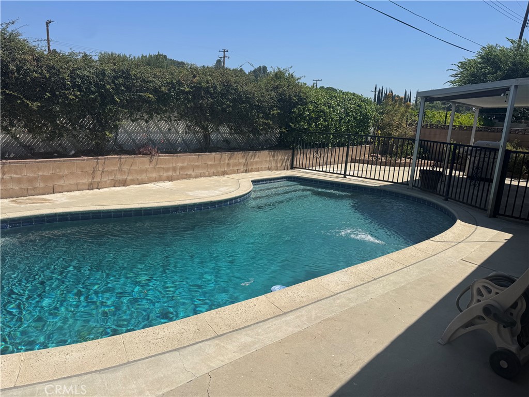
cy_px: 198
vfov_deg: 56.8
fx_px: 367
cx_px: 264
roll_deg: -3.4
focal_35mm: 24
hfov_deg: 71.6
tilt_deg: -13.8
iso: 80
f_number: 1.78
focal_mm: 6.76
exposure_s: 1/7092
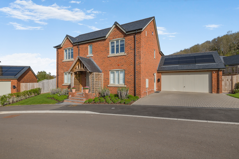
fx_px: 120
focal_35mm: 18
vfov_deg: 67.4
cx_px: 120
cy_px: 80
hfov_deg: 90.0
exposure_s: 1/200
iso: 100
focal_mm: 18
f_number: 11
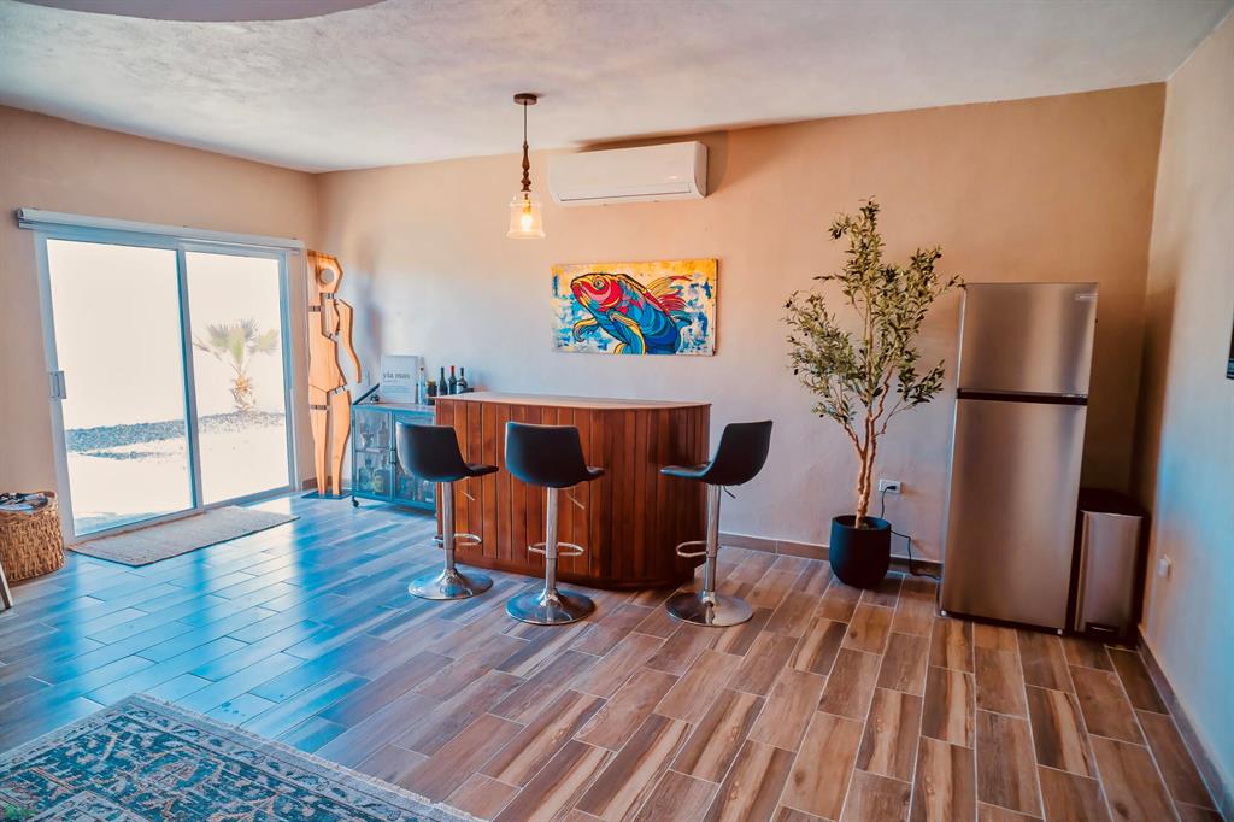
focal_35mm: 20
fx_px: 685
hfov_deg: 84.0
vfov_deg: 61.9
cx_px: 617
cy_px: 411
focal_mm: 20
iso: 500
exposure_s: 1/100
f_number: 3.5
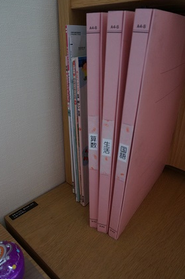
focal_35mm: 28
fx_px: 217
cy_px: 145
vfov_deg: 65.5
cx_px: 82
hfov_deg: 46.2
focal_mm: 16
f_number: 5.6
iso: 1250
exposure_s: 1/60
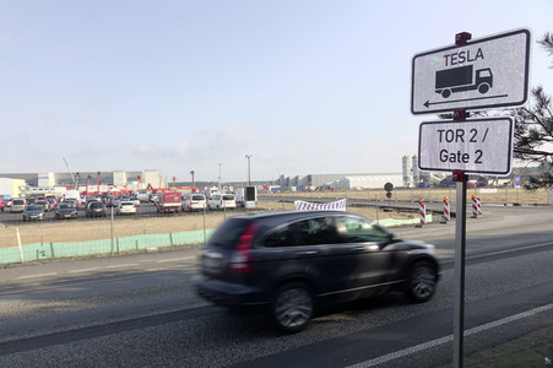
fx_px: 368
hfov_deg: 73.8
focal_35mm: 24
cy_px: 184
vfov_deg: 53.1
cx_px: 276
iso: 100
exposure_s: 1/60
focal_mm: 8.8
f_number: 5
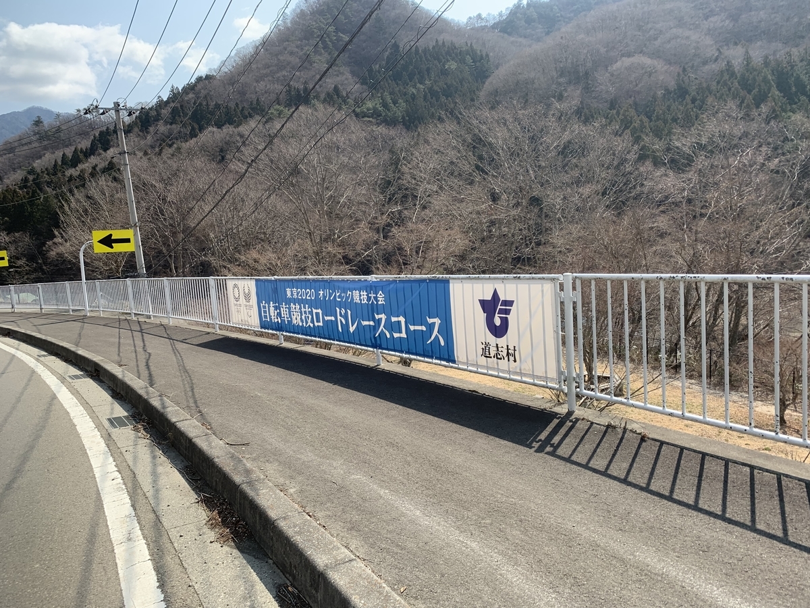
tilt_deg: -7.7
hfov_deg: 67.3
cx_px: 405
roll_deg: +3.1
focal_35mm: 26
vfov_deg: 53.1
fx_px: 608
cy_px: 304
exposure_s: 1/1266
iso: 25
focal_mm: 4.25
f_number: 1.8
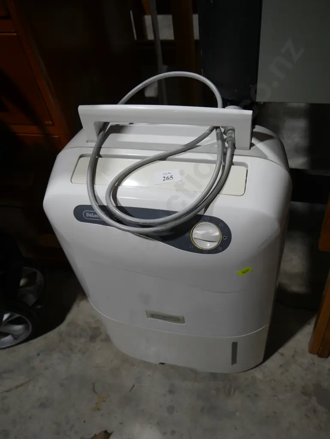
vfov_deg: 56.8
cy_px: 220
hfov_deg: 44.2
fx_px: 406
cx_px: 165
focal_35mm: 32
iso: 200
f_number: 3.6
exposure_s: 1/125
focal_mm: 16
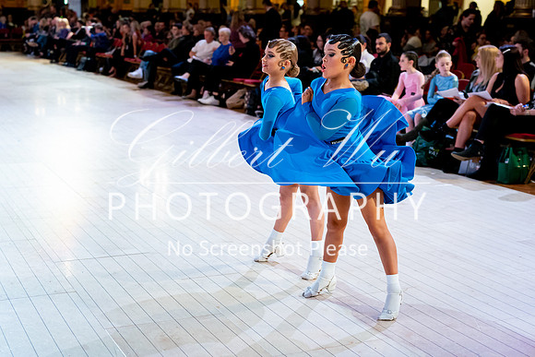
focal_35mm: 57
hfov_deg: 35.0
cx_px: 267
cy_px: 160
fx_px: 848
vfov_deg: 23.8
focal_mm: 45
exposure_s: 1/500
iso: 3200
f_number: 2.8
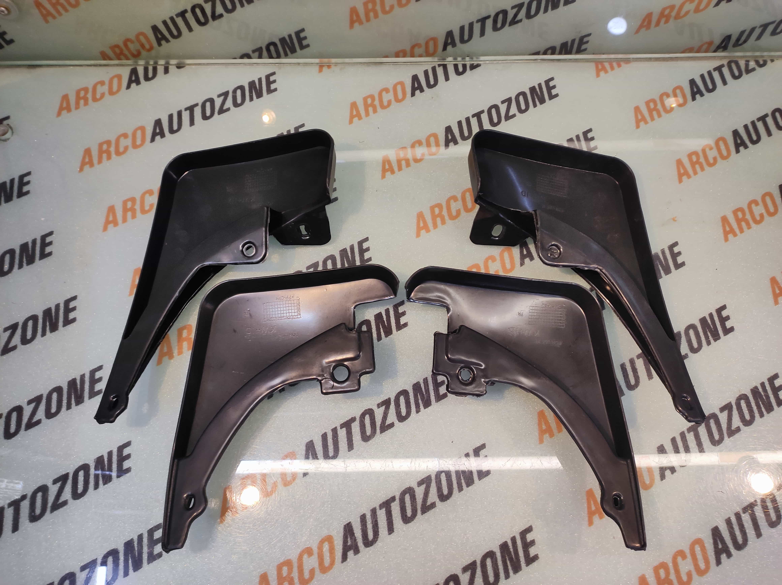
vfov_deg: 74.6
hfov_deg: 91.1
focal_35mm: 17
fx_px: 384
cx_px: 391
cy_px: 292
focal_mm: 4.74
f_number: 1.79
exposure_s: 1/33
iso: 124
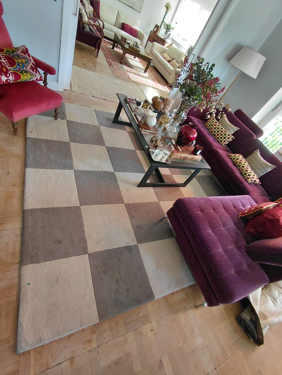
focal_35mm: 16
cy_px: 188
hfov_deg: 78.1
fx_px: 174
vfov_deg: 94.5
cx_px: 141
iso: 100
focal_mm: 1.64
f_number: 2.2
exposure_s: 1/60
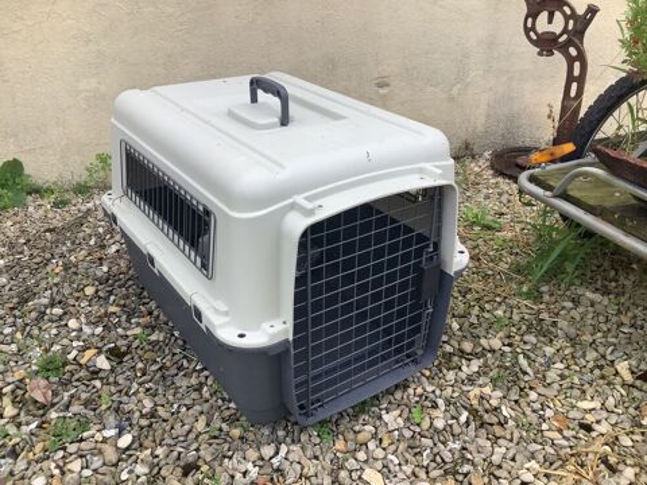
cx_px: 324
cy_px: 242
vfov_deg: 45.4
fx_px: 579
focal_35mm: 31
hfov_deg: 58.4
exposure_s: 1/322
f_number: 2.4
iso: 25
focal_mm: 3.3
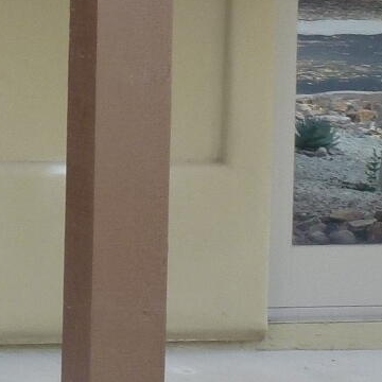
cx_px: -570
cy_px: -7
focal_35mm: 151
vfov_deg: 11.4
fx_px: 1885
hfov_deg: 10.0
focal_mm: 5.4
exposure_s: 1/125
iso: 100
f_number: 3.5
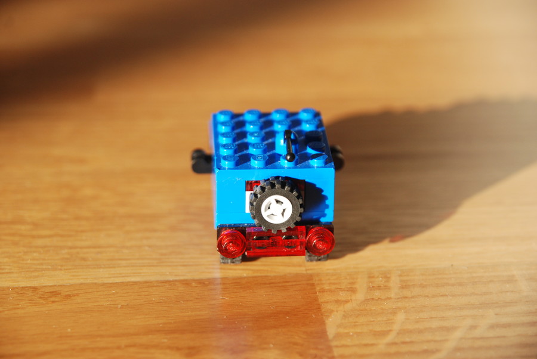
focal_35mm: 105
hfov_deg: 19.4
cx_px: 268
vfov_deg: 13.1
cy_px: 180
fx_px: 1568
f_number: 4.5
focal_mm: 70
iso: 400
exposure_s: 1/80
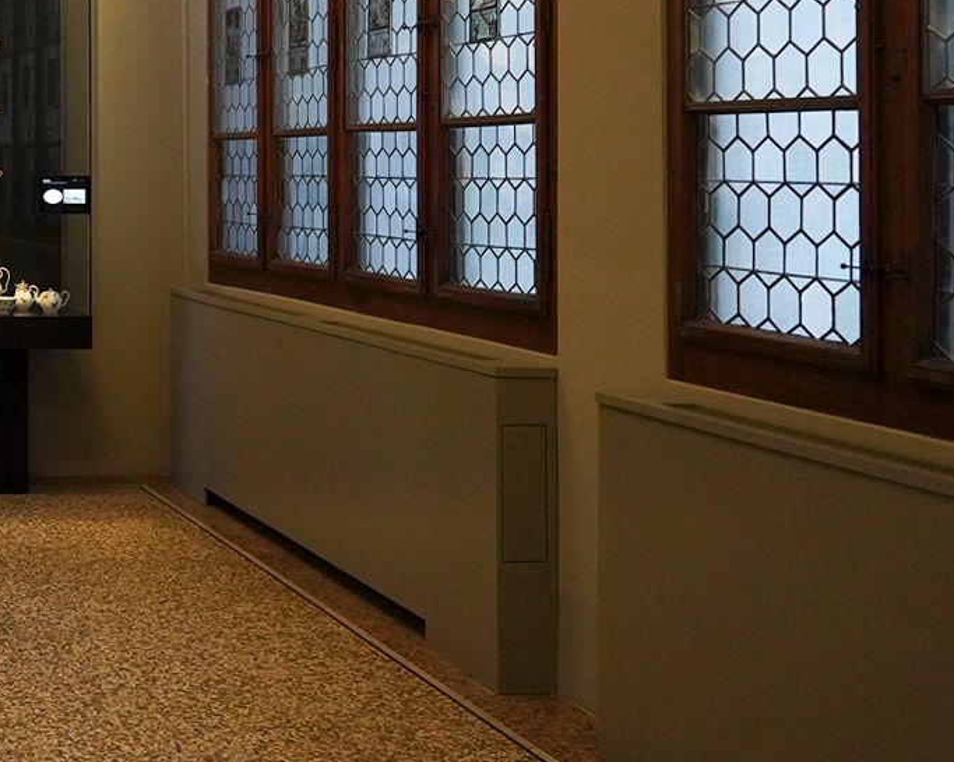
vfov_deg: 22.8
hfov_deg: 24.7
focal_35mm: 66
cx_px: -310
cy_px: 152
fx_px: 1863
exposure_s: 1/80
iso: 3200
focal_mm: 24
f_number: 3.5
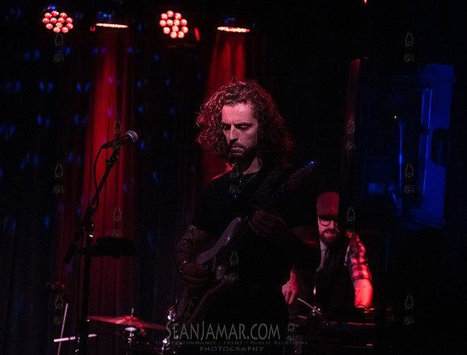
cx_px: 237
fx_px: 1332
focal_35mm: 98
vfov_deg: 15.2
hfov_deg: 19.9
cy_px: 156
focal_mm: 80
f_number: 2.8
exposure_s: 1/250
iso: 8000
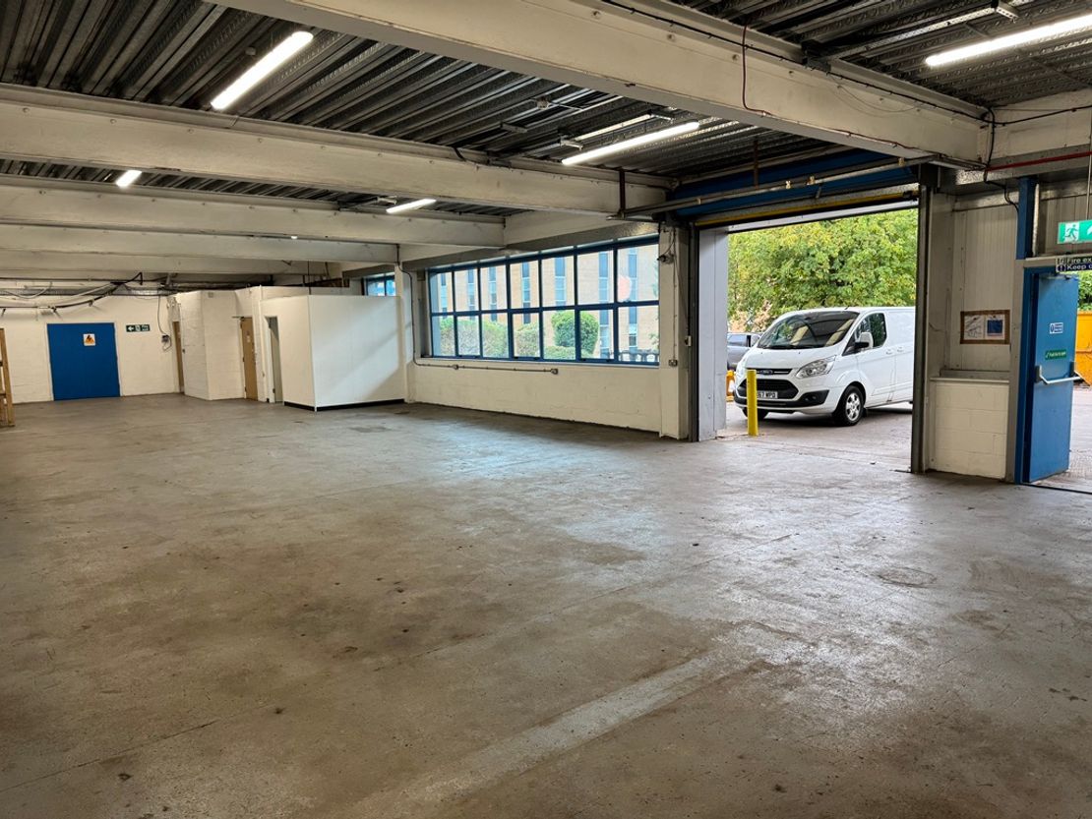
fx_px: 757
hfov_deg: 71.6
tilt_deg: -5.8
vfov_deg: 56.8
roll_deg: +2.0
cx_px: 546
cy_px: 410
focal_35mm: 24
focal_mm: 6.76
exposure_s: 1/100
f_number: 1.78
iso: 100
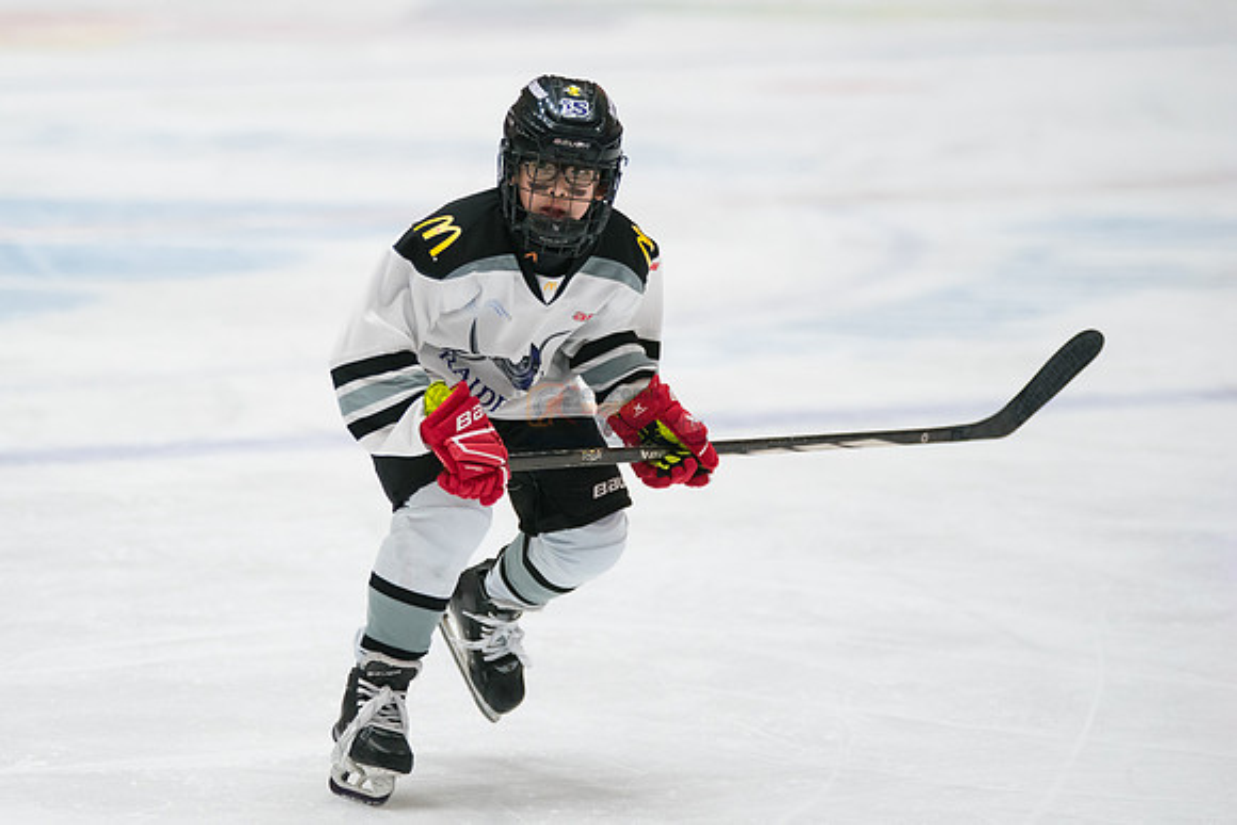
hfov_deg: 7.1
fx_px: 10026
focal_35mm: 292
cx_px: 421
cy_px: 379
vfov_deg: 4.7
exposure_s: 1/1250
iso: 3200
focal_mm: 209
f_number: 2.8
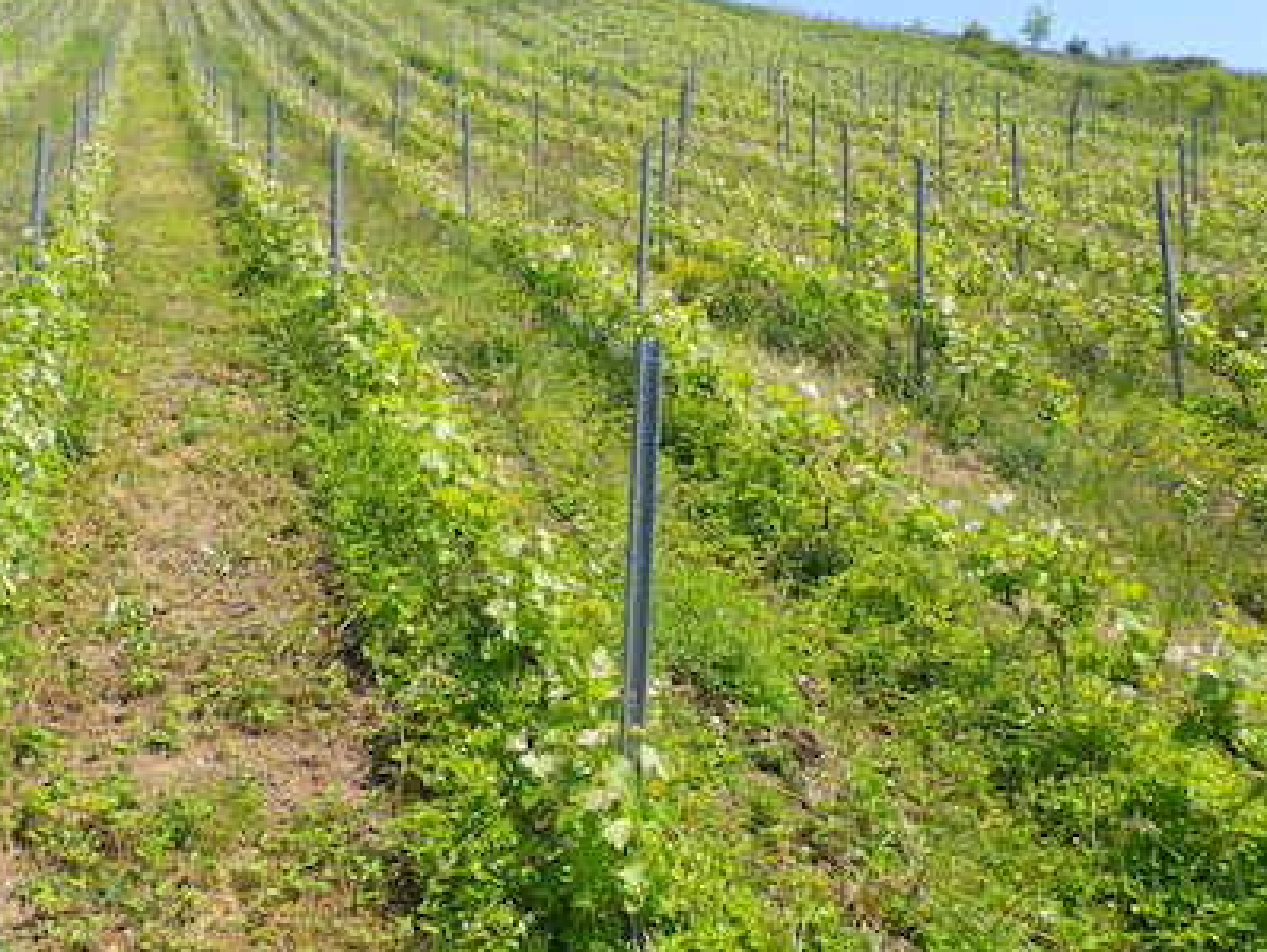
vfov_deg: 32.2
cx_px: 471
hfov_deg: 41.7
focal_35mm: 45
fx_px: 1648
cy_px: 423
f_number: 7
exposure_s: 1/200
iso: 80
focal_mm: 4.9
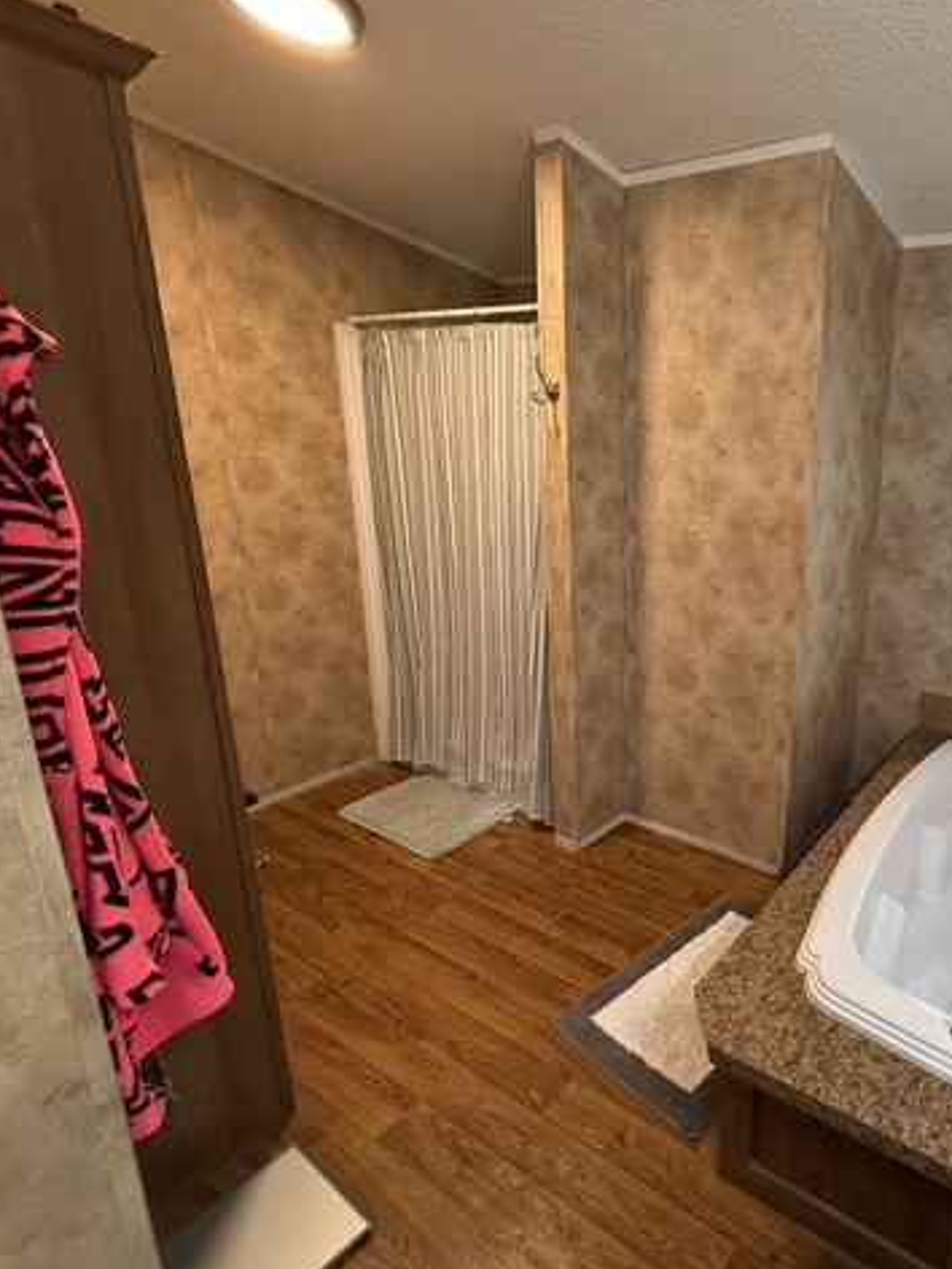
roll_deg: -2.5
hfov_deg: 63.2
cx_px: 753
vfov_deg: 84.7
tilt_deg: -13.8
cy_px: 632
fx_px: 697
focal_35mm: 19
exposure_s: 1/120
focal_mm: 2.22
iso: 500
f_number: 2.2
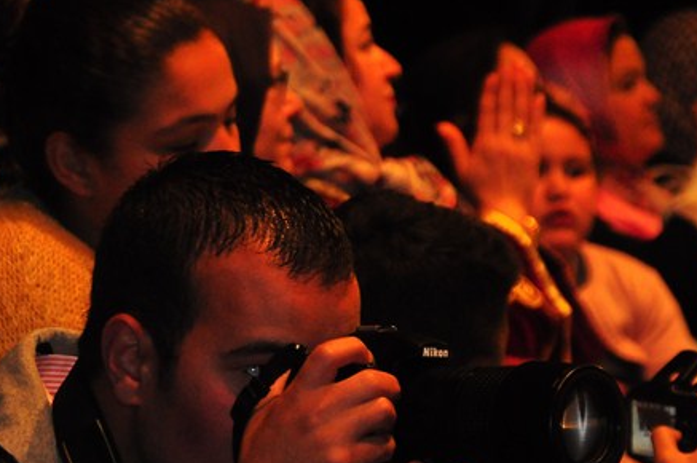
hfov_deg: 8.4
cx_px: 371
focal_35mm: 247
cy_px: 272
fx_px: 4771
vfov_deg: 5.6
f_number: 5.6
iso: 1250
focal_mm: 105
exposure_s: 1/60
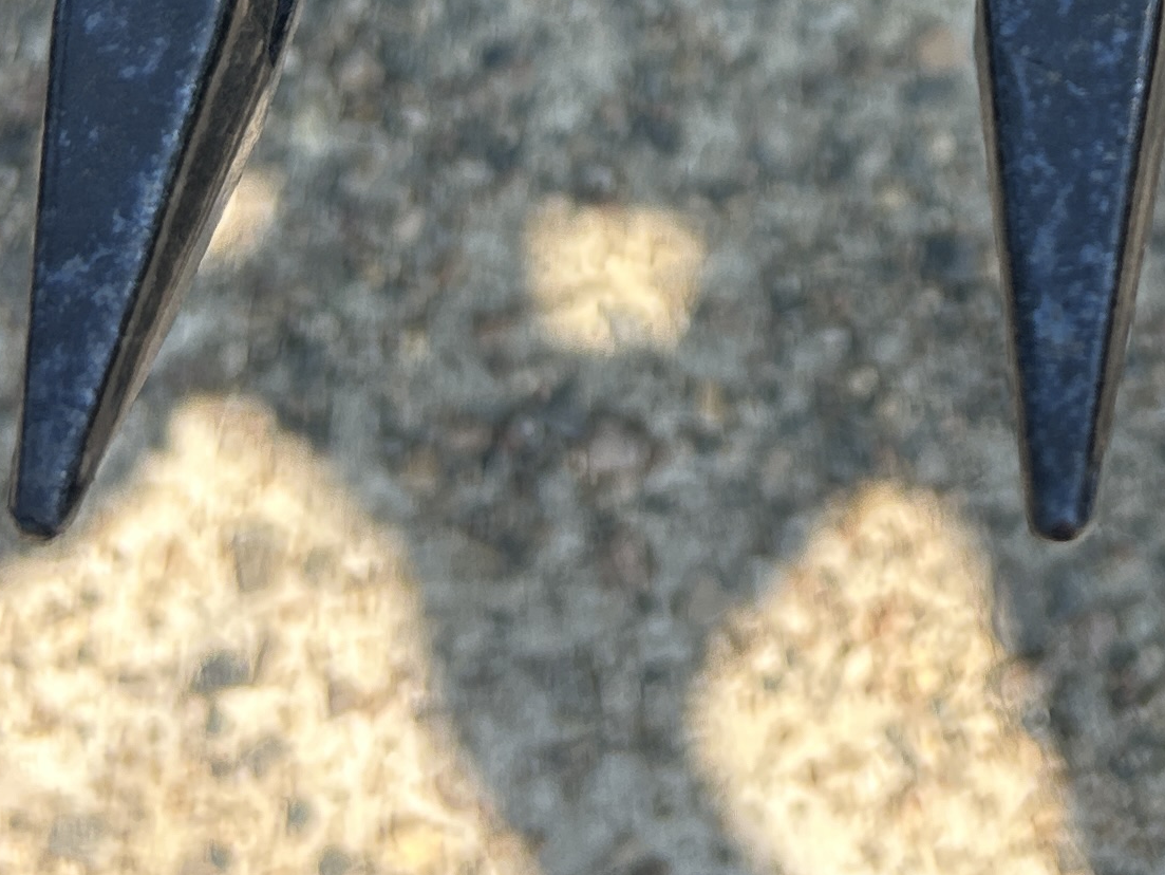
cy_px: -618
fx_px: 3198
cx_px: 1152
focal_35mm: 95
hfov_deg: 20.0
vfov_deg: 14.1
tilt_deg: -63.3
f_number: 1.5
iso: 50
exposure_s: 1/1000
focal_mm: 5.7
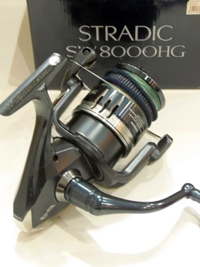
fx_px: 501
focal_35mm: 65
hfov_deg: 22.5
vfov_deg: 29.3
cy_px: 63
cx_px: 126
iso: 400
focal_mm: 7.8
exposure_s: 1/13
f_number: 3.6
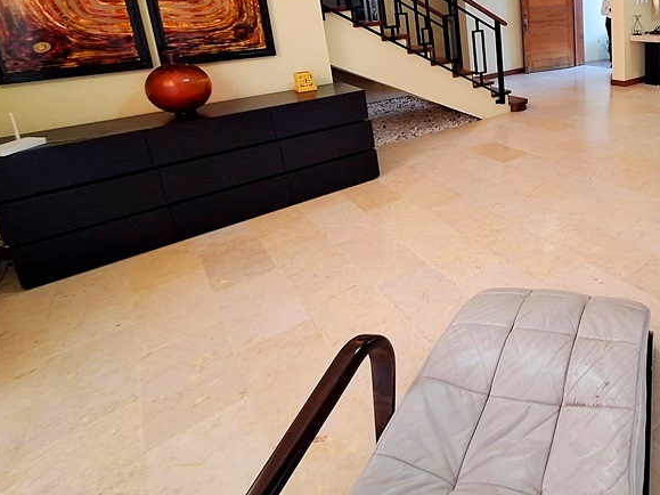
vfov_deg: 54.5
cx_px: 560
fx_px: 438
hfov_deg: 64.8
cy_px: 94
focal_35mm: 23
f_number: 2.2
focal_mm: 1.74
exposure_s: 1/50
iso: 160
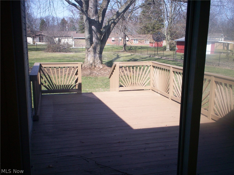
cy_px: 88
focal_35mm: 36
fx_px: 243
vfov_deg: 39.7
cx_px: 117
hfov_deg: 51.4
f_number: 4.5
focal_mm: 6
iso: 100
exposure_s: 1/288
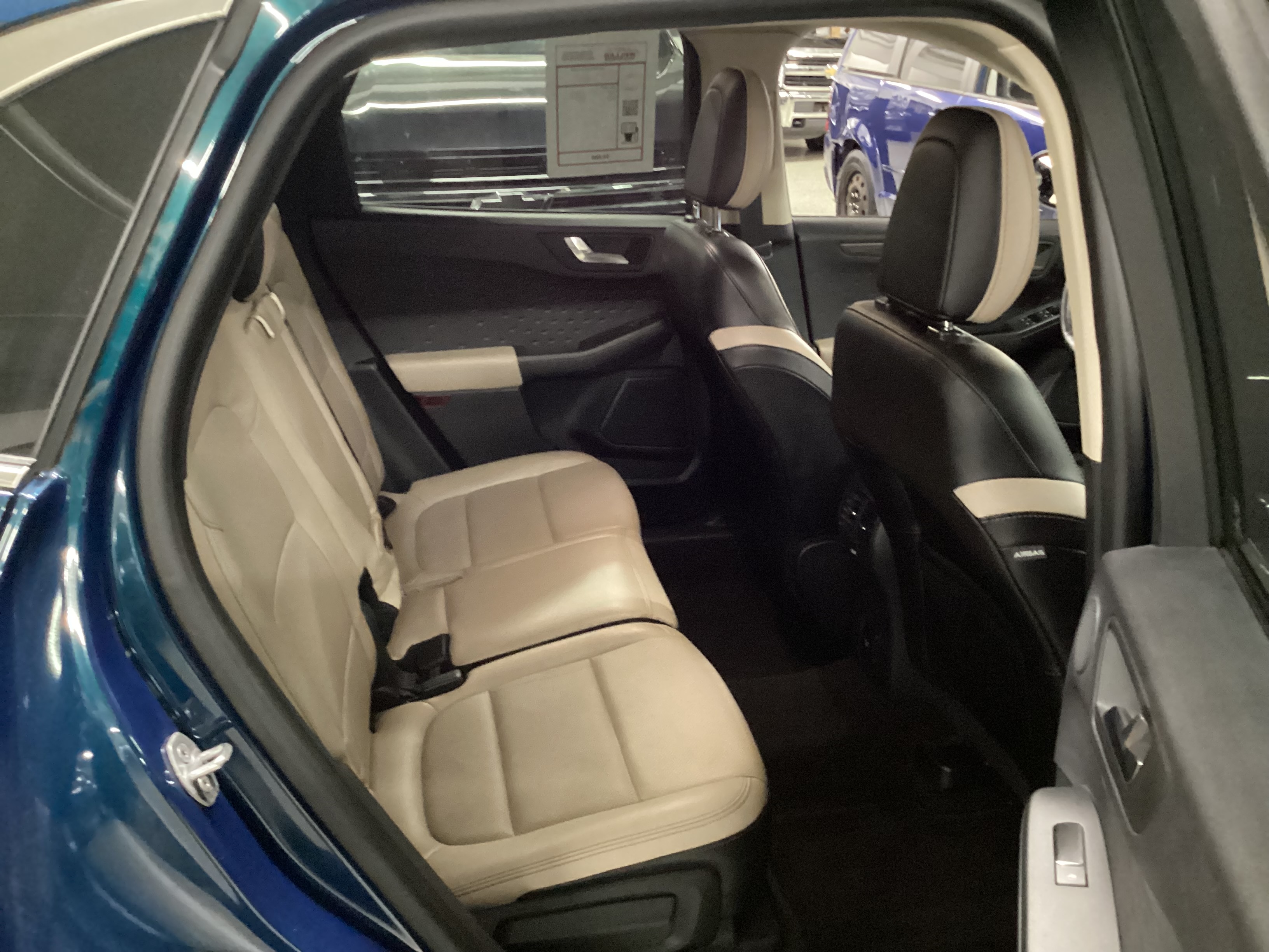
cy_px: 476
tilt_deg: -22.3
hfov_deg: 58.4
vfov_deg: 45.4
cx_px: 634
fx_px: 1136
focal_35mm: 31
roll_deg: +1.0
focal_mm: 3.3
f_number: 2.4
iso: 640
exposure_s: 1/17
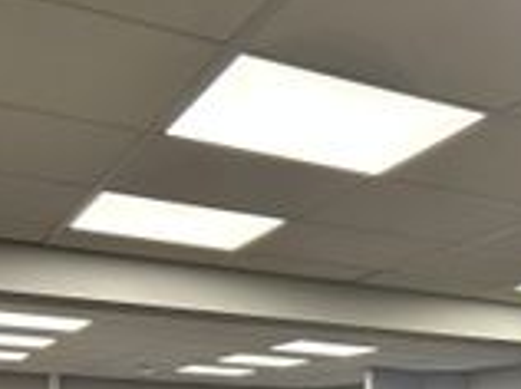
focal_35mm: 66
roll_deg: -1.2
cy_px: 478
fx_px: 992
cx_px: 488
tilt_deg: -1.7
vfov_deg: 20.6
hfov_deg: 28.1
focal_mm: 5.7
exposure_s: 1/100
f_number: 1.5
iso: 80
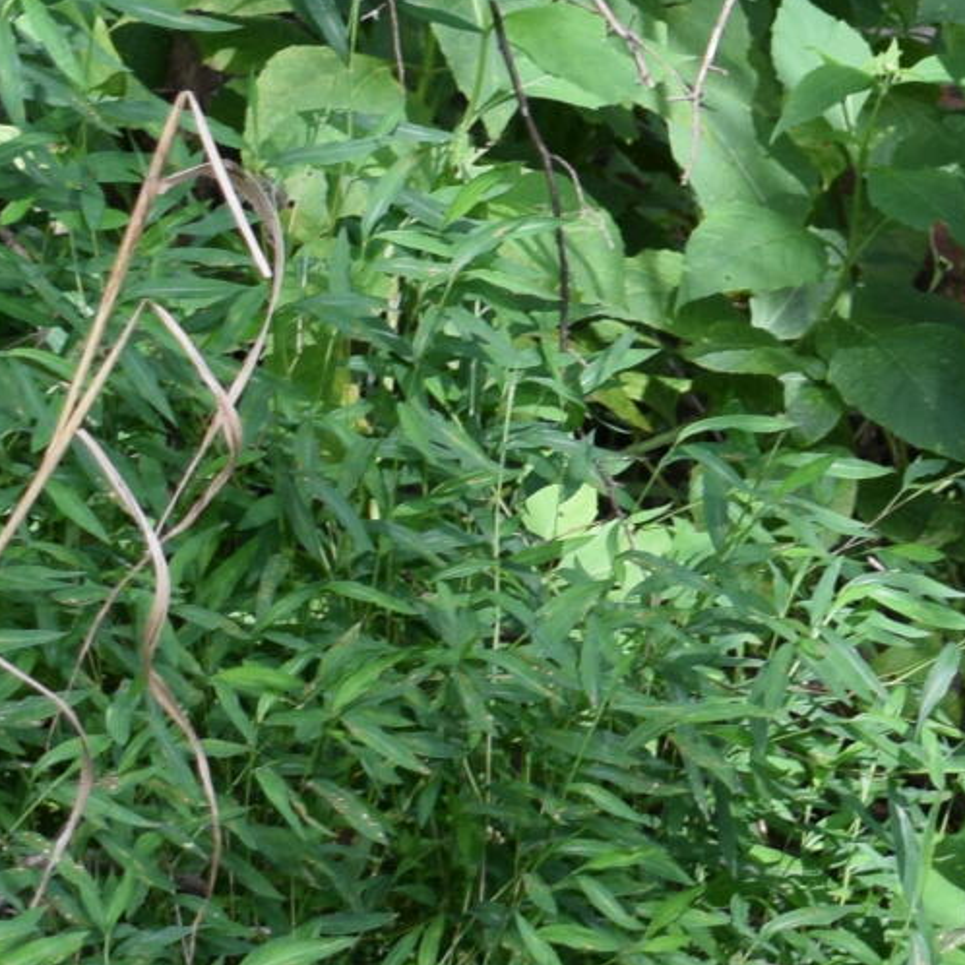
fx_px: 7019
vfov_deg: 7.9
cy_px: 535
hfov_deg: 7.4
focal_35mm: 223
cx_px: 2188
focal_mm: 29
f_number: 6.3
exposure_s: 1/160
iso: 400
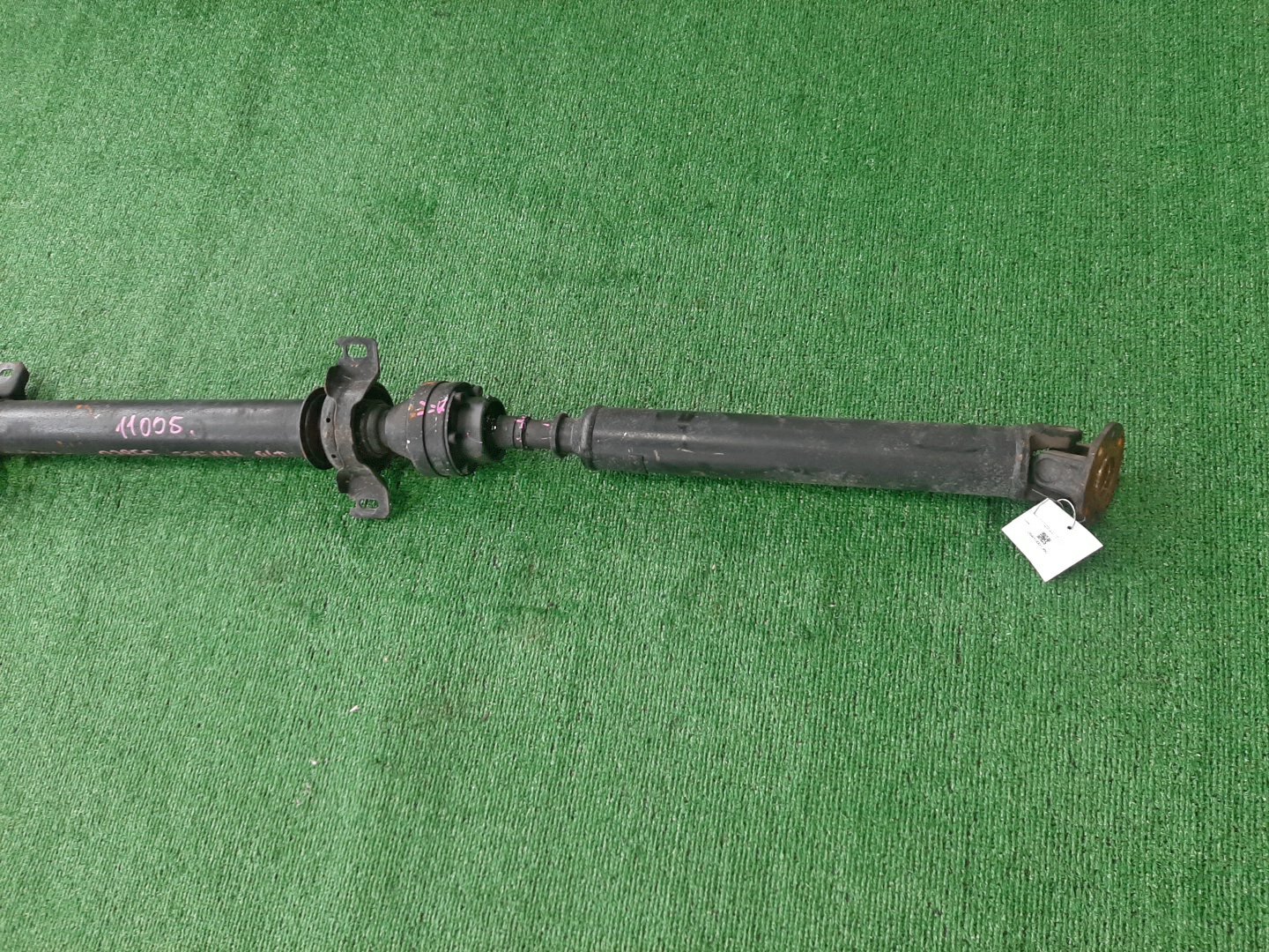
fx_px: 953
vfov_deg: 53.1
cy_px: 476
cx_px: 634
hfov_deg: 67.3
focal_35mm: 26
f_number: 1.7
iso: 104
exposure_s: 1/50
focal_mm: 3.93
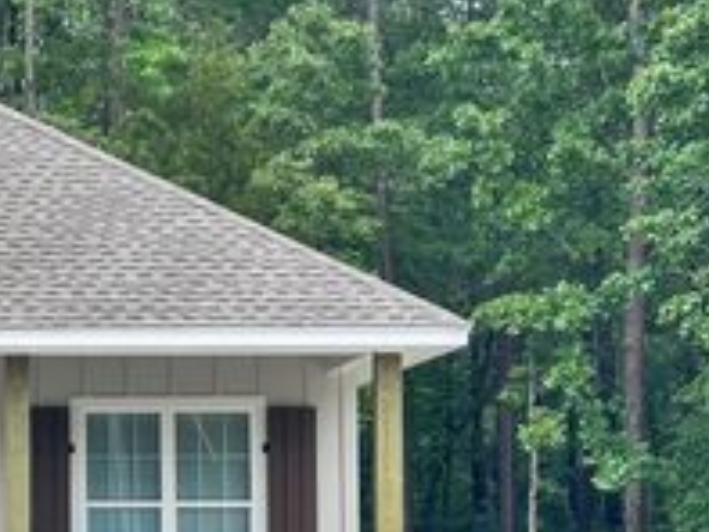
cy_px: 350
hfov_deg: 15.5
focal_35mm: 122
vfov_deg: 12.1
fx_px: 2500
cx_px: -155
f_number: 1.78
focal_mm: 6.86
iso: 64
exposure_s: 1/850
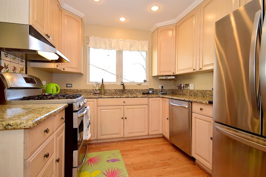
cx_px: 133
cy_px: 88
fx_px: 133
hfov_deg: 90.0
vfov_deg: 67.4
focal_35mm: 18
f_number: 6.3
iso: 500
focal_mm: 12
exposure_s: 1/125
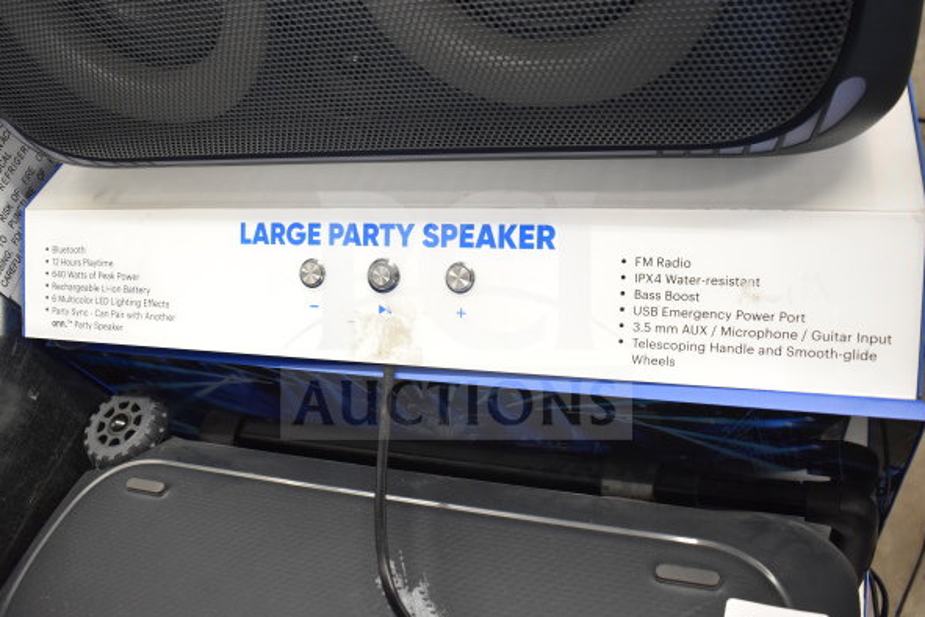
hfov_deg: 57.9
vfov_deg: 40.5
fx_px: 835
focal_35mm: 33
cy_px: 316
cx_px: 455
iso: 1400
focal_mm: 21
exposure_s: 1/30
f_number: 3.8
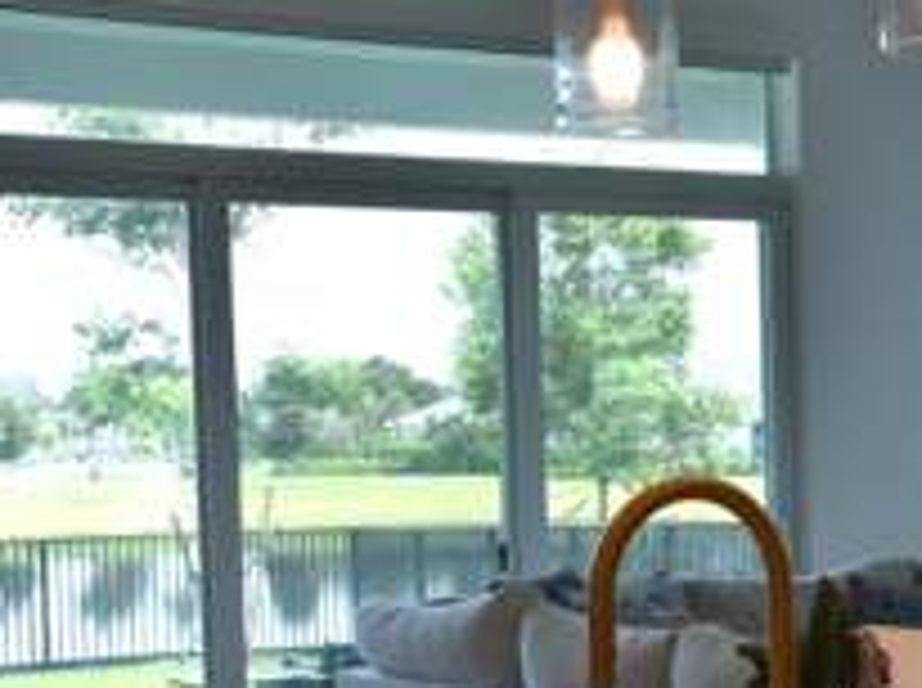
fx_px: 2340
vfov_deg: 16.7
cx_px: 900
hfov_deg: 21.6
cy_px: 499
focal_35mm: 88
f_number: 8
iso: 800
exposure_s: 1/320
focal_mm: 26
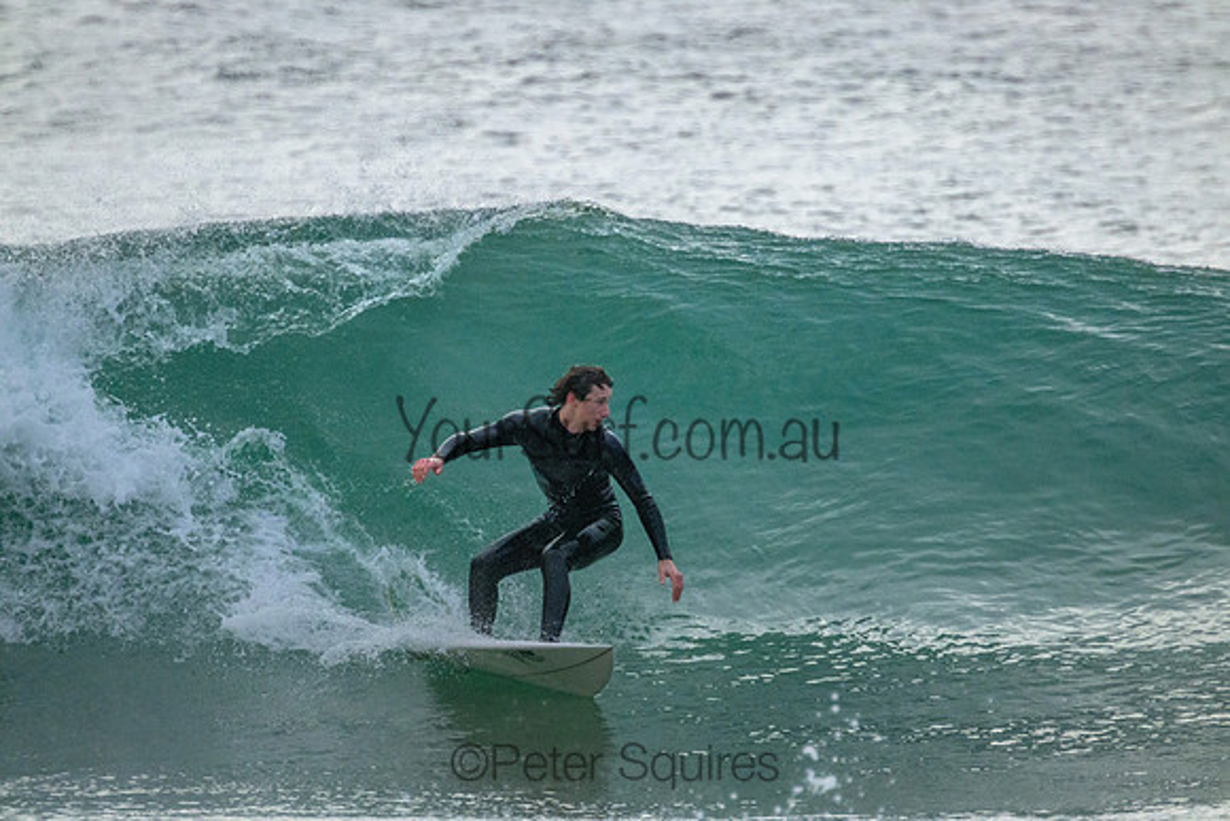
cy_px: 410
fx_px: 27338
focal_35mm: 800
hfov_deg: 2.6
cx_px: 615
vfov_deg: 1.7
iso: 6400
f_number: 11
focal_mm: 800
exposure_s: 1/2000
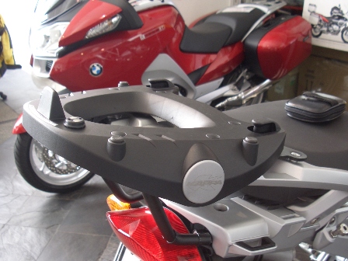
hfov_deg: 45.8
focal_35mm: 41
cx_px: 174
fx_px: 412
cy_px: 130
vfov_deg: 35.1
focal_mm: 6.8
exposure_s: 1/13
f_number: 2.8
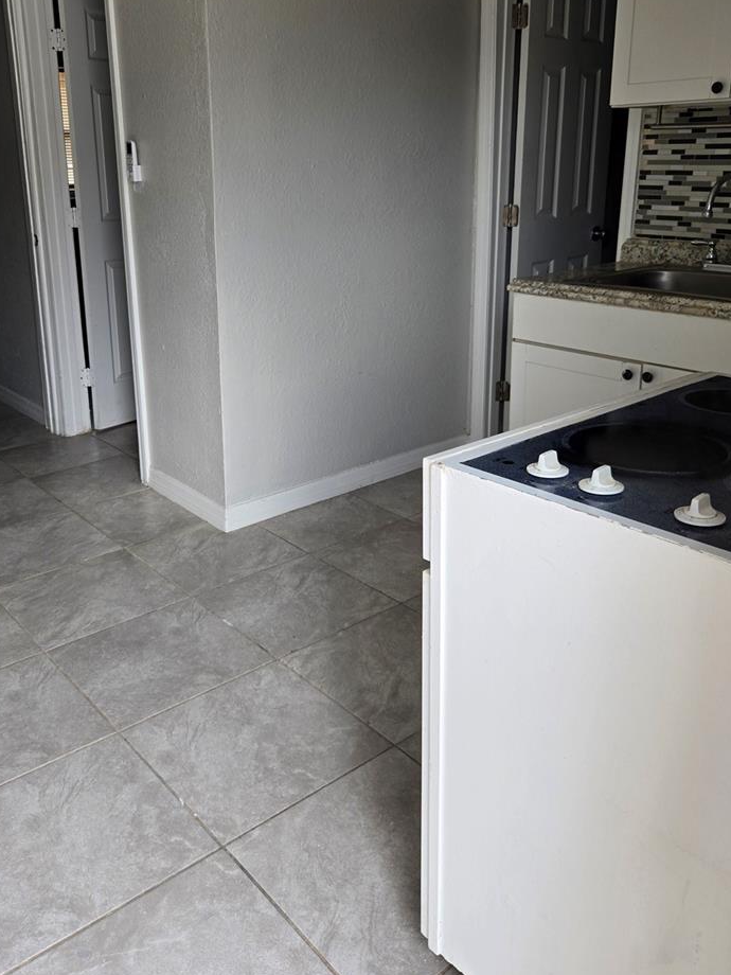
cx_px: 345
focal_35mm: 30
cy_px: 386
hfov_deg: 46.8
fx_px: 845
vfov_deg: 59.4
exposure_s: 1/180
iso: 50
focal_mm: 5.4
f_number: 1.8
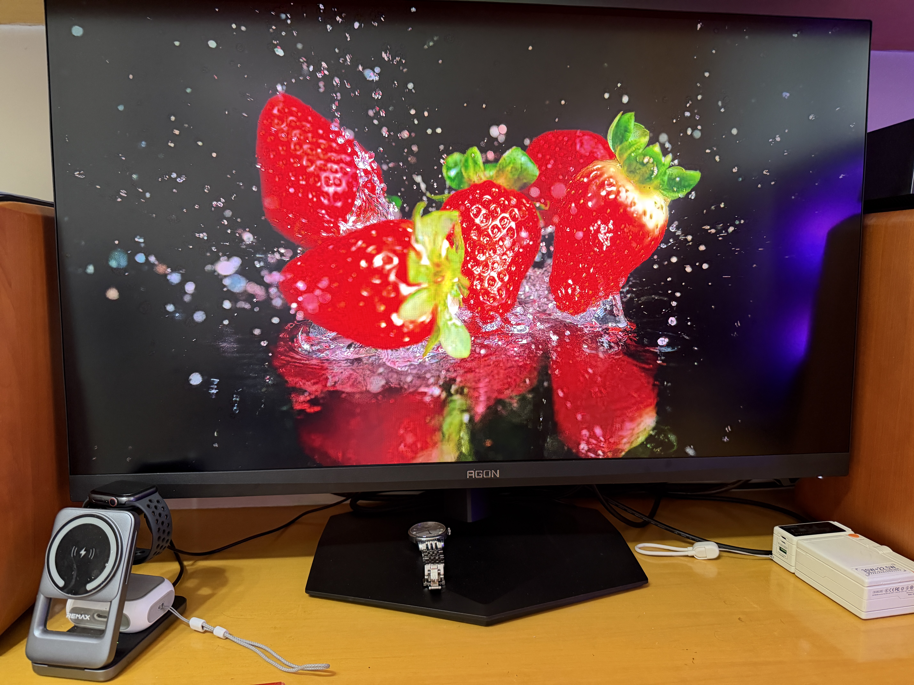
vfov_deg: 56.8
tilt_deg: -7.8
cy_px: 342
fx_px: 634
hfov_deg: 71.6
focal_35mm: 24
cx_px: 457
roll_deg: +0.2
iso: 800
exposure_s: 1/33
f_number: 1.78
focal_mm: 6.76
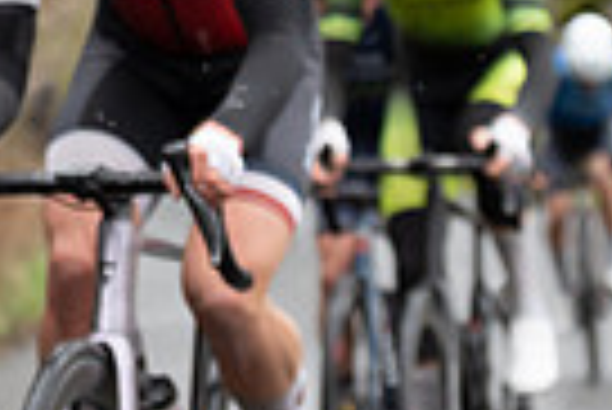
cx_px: -176
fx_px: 5088
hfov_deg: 6.8
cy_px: -345
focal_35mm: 299
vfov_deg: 4.6
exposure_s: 1/1000
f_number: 3.5
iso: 1000
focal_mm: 70
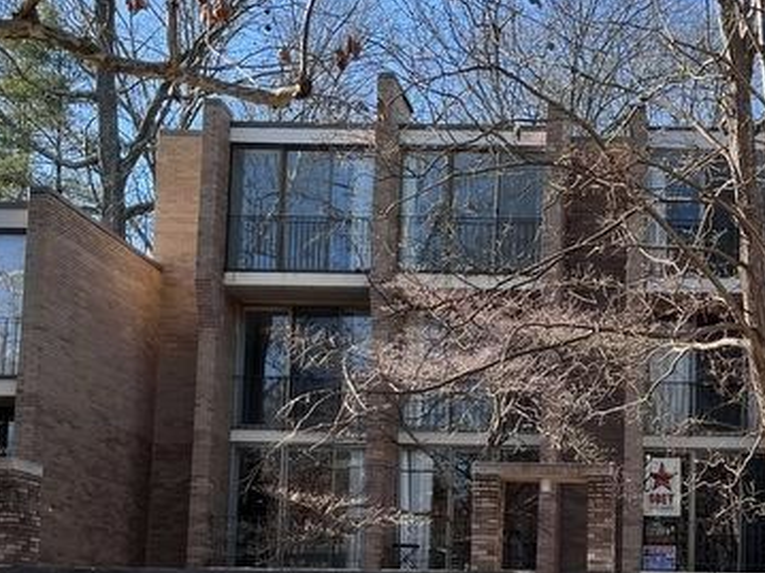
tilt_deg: +5.5
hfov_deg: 31.5
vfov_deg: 24.5
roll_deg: -0.2
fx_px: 1281
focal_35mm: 58
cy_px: 520
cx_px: 705
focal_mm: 5.1
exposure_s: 1/696
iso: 50
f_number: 1.6
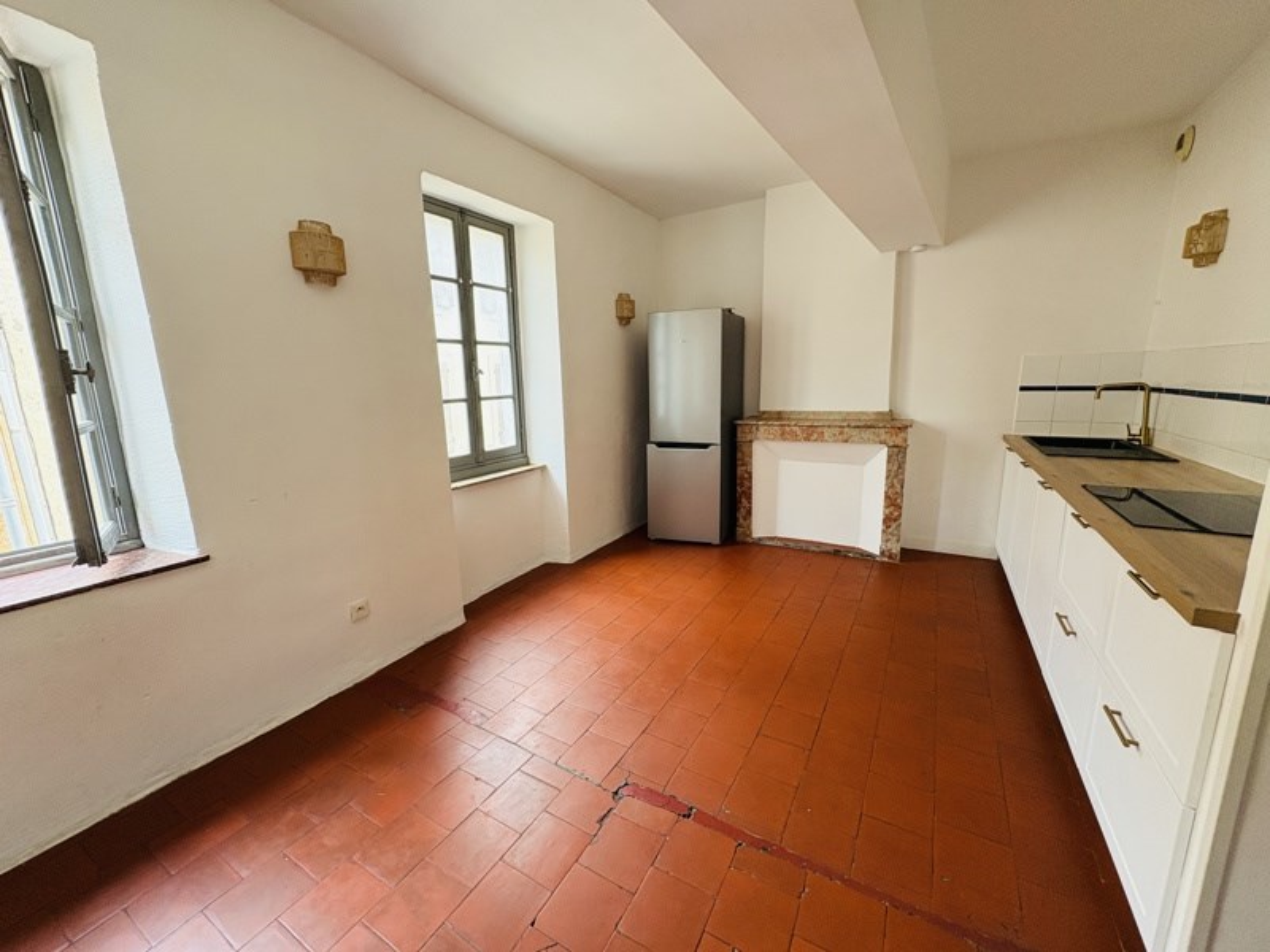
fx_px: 514
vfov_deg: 85.7
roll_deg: +2.6
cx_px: 635
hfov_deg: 102.1
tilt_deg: -11.7
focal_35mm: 14
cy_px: 476
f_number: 2.2
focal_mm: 2.22
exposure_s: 1/99
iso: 160
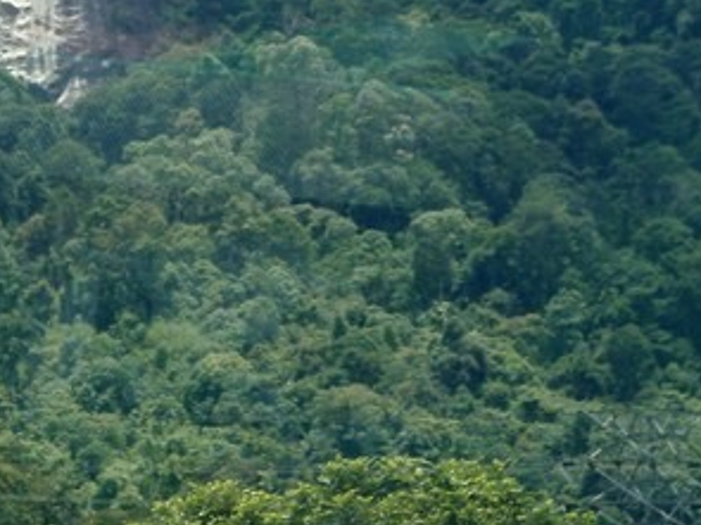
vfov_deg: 5.4
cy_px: 195
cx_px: -83
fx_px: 5607
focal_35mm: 277
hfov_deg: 7.1
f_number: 5.1
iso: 64
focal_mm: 18.2
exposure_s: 1/200
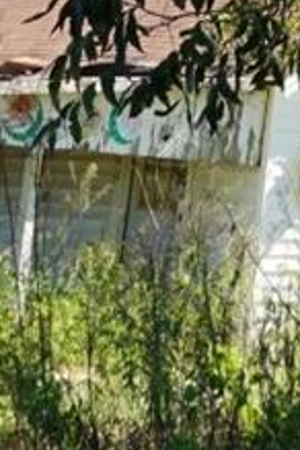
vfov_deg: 10.4
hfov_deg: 7.8
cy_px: -666
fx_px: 2100
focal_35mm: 168
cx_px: 641
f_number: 8
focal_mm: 16
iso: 100
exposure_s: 1/80
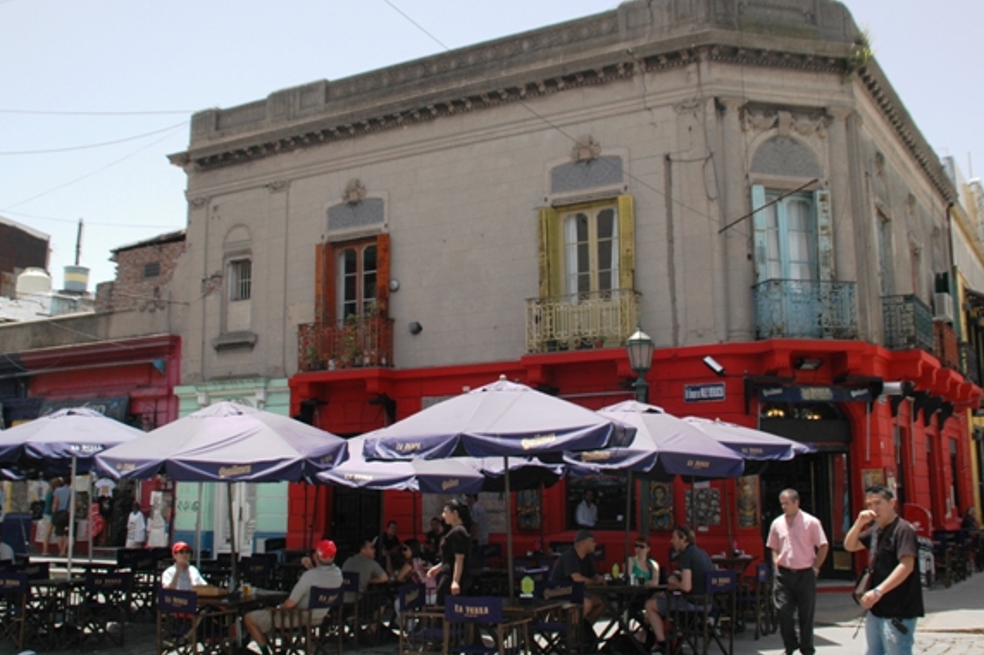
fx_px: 1011
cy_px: 302
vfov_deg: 35.9
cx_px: 488
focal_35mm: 37
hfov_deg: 51.9
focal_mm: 22
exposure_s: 1/500
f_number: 6.3
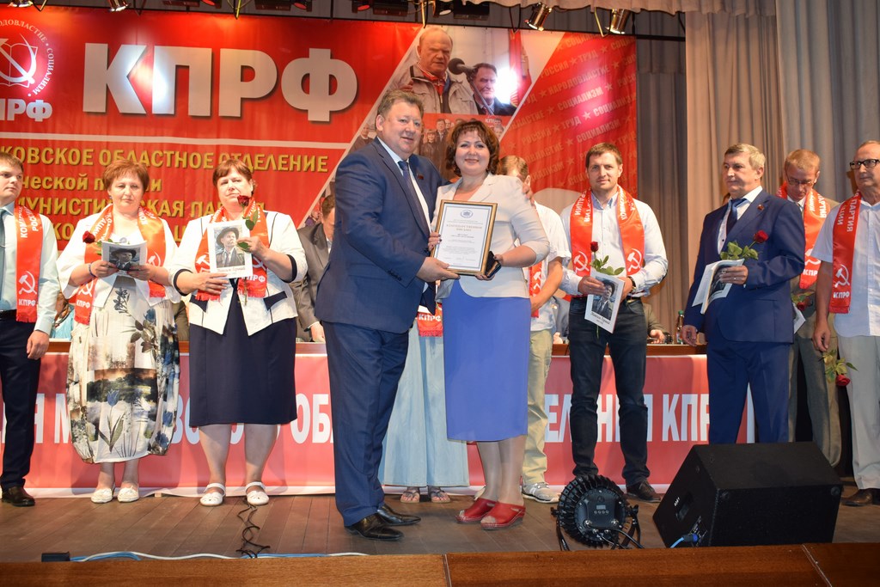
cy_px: 294
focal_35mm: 36
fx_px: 880
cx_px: 440
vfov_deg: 36.9
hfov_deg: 53.1
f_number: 5.6
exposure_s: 1/125
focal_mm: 24
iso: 800
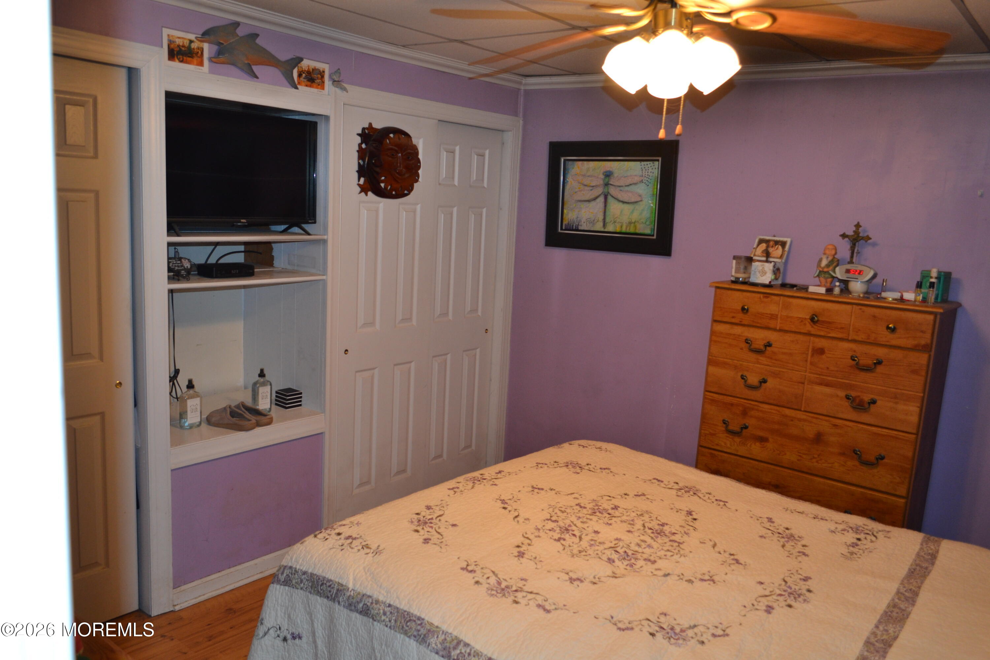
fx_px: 742
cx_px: 495
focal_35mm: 27
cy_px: 330
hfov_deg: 67.4
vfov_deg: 47.9
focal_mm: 18
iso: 450
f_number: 3.5
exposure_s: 1/60
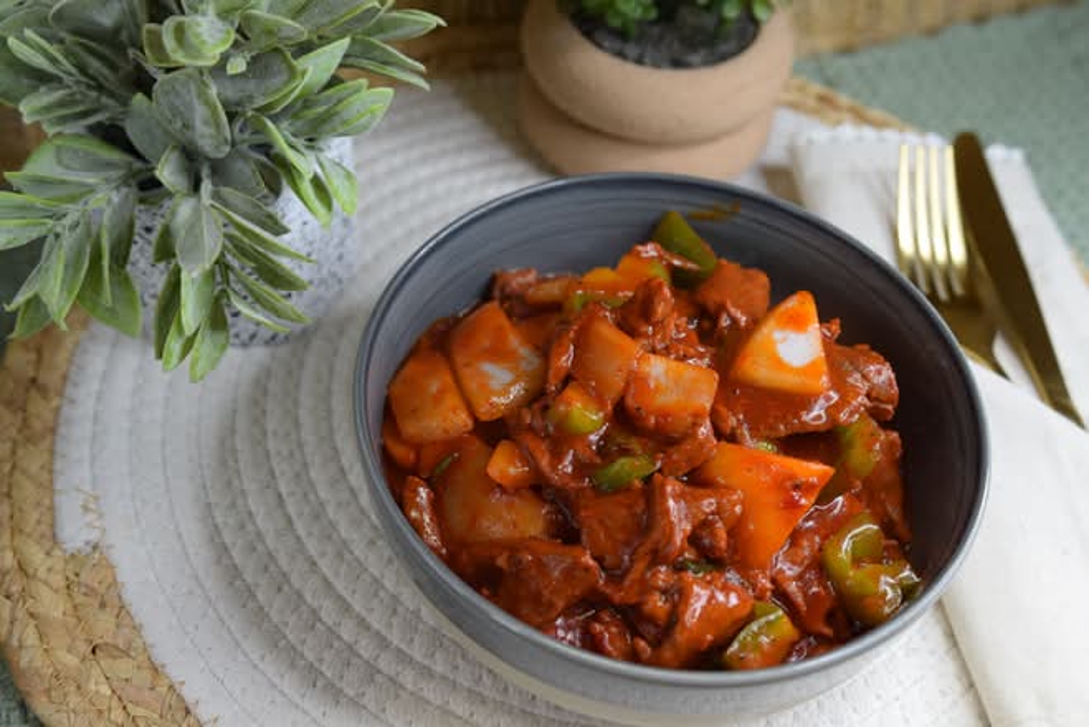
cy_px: 364
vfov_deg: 31.9
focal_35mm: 42
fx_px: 1271
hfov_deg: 46.4
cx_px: 544
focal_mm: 28
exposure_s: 1/60
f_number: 4
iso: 400
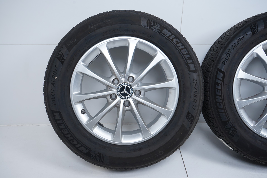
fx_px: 252
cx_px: 134
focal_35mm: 34
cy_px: 89
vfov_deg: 38.9
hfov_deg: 55.8
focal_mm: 34
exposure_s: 1/125
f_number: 8
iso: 200
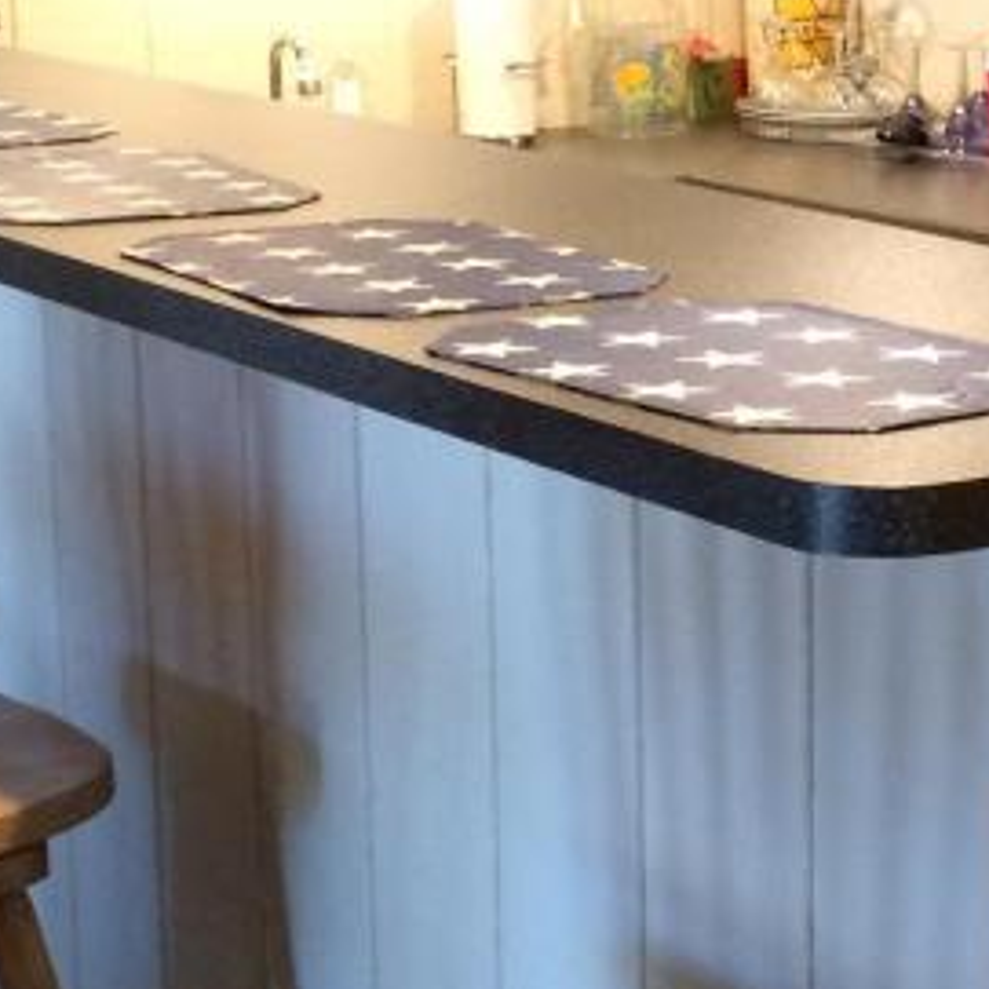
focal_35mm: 97
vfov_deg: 17.9
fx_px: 3135
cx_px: 1142
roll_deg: +0.1
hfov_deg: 17.2
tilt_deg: -10.3
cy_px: 372
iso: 320
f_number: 2.2
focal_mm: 4.15
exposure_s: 1/24
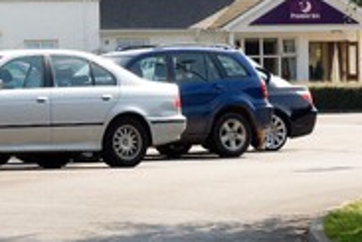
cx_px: -71
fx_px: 2363
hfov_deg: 8.7
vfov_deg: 5.8
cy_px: -40
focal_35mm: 235
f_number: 8
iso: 400
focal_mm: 56
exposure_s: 1/640
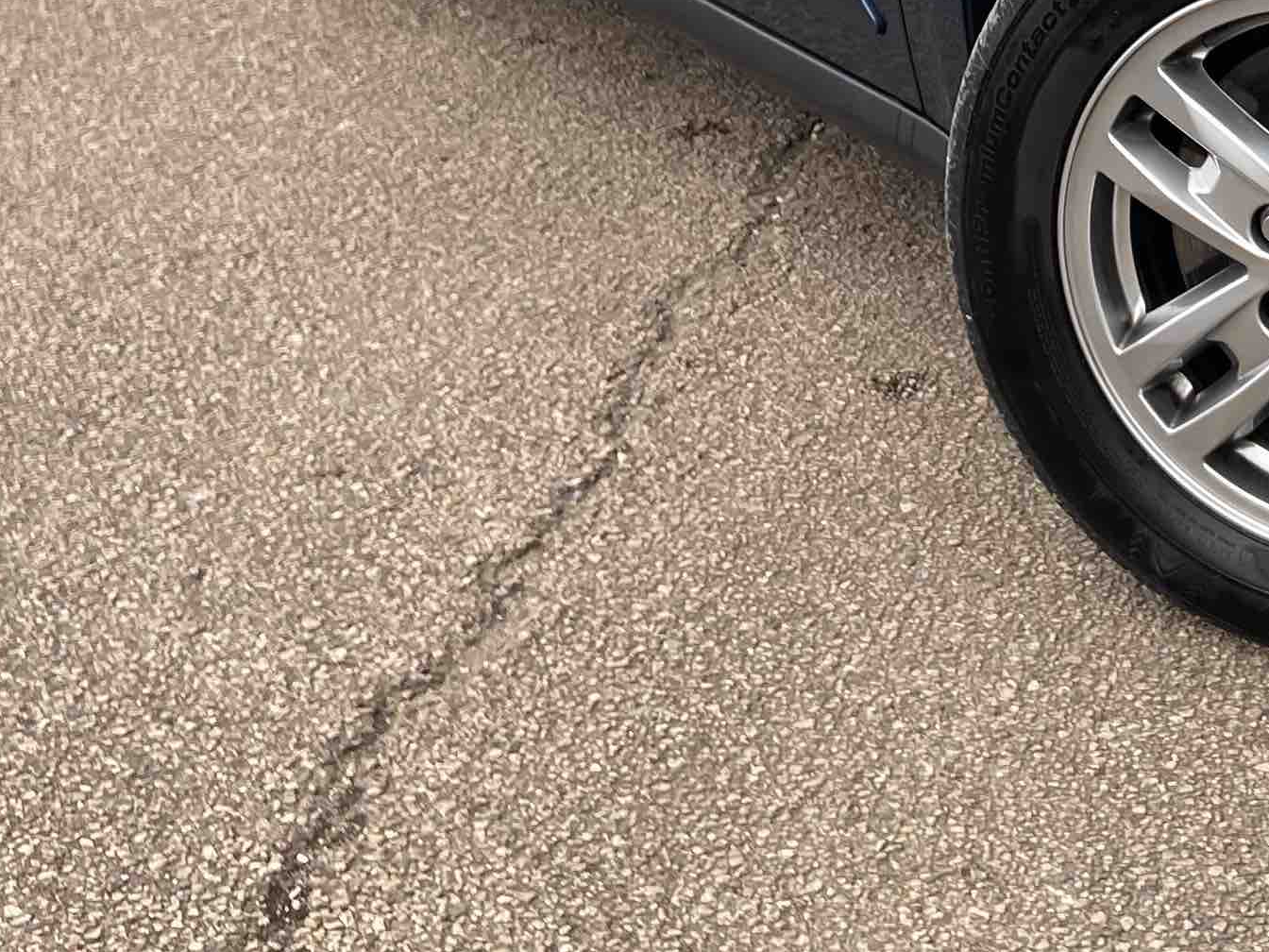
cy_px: -361
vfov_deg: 17.5
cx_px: 1472
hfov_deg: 23.2
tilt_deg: -11.9
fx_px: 2859
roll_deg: +0.1
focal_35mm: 78
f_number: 1.8
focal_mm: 4.25
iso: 32
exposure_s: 1/351
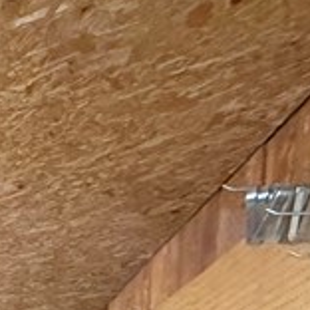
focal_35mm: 81
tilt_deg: -1.7
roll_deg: -1.1
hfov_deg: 11.9
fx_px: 821
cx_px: -590
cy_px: 558
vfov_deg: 17.4
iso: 320
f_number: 2.2
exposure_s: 1/120
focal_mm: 2.22
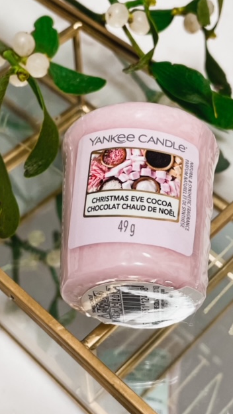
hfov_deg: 40.1
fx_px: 318
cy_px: 206
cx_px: 132
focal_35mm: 29
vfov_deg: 66.0
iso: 125
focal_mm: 4.2
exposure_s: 1/100
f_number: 1.6
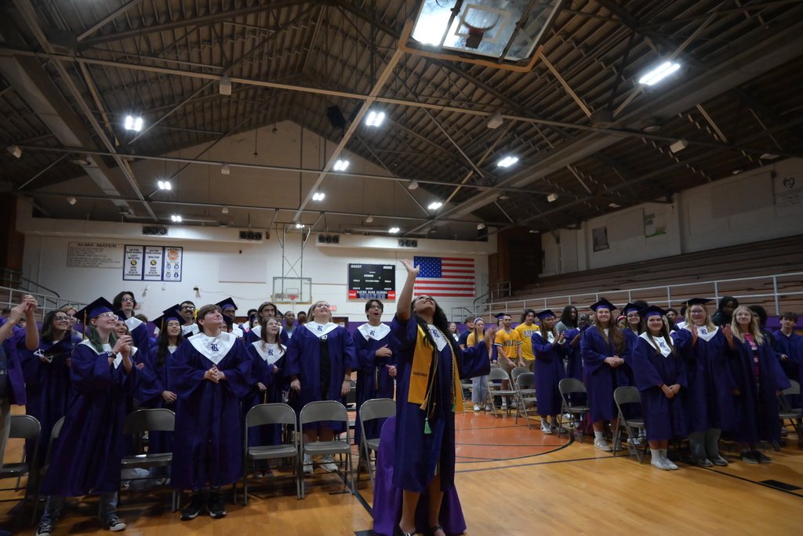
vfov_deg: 53.2
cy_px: 268
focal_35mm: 24
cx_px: 402
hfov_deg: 73.7
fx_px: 536
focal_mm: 24
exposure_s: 1/200
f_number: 6.3
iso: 6400
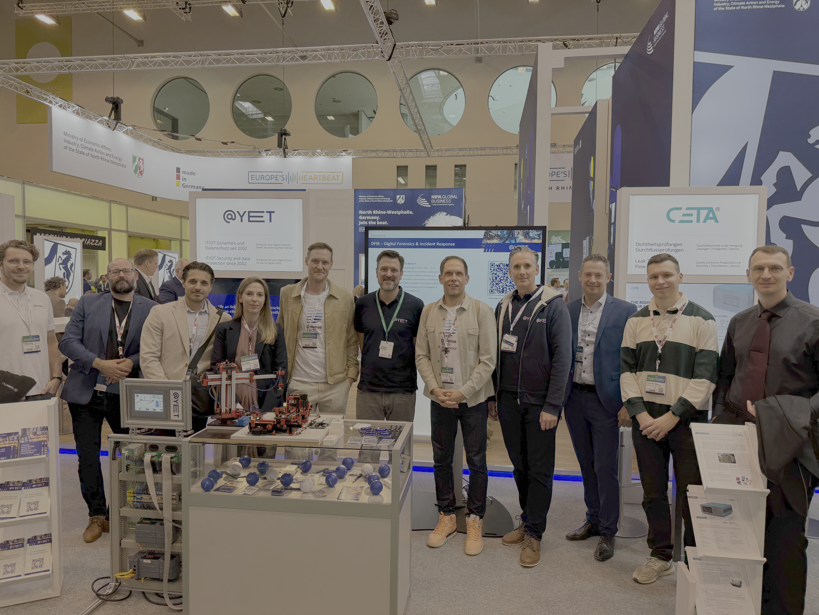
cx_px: 410
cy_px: 308
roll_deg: -1.2
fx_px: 568
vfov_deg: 56.8
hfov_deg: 71.6
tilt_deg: -3.2
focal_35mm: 24
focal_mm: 6.76
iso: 64
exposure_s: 1/121
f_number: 1.78
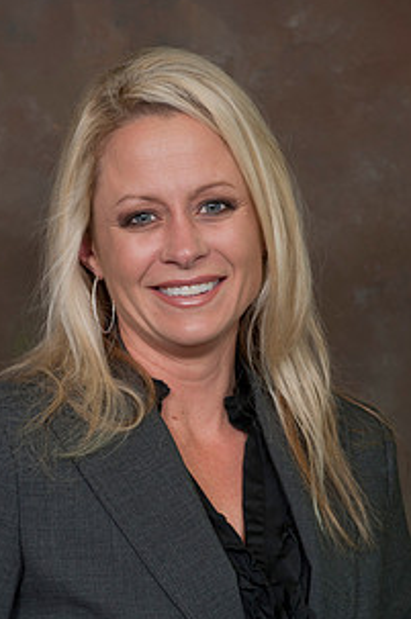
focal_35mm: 238
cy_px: 415
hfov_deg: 5.8
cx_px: 179
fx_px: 4089
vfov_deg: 8.7
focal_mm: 160
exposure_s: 1/125
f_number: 5.6
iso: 320
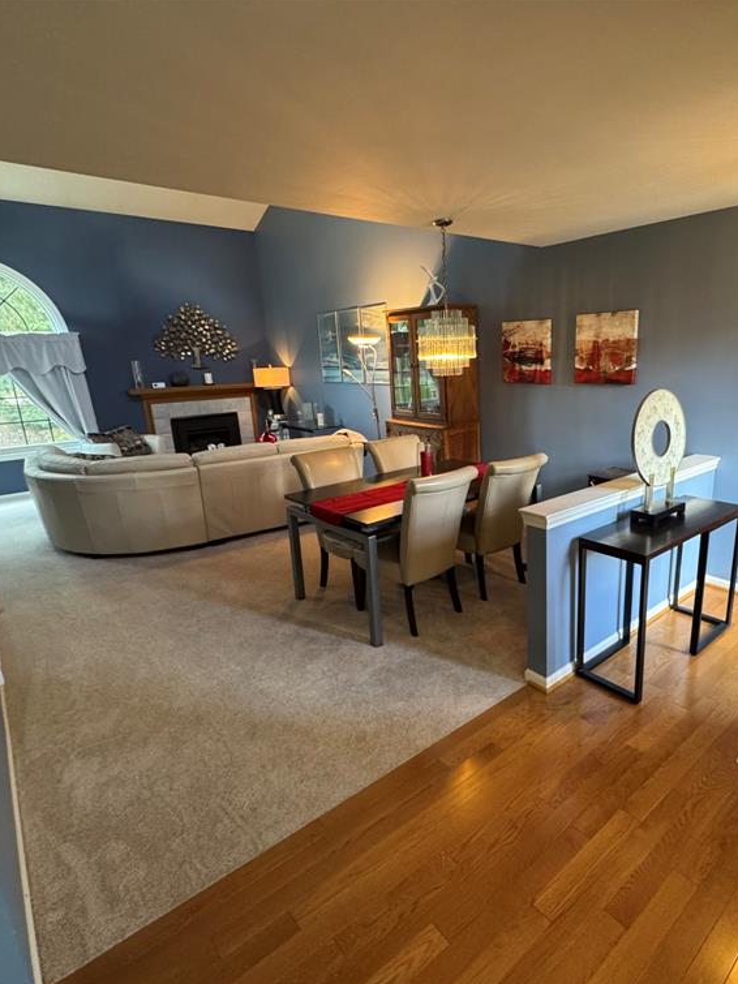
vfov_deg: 84.7
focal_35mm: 19
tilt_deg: -15.3
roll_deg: +1.2
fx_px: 540
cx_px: 462
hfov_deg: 67.6
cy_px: 497
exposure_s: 1/60
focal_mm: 2.22
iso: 400
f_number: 2.2
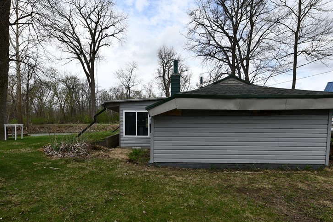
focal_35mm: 21
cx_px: 161
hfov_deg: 81.2
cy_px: 143
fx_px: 194
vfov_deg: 58.5
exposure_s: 1/250
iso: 100
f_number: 8
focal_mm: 14
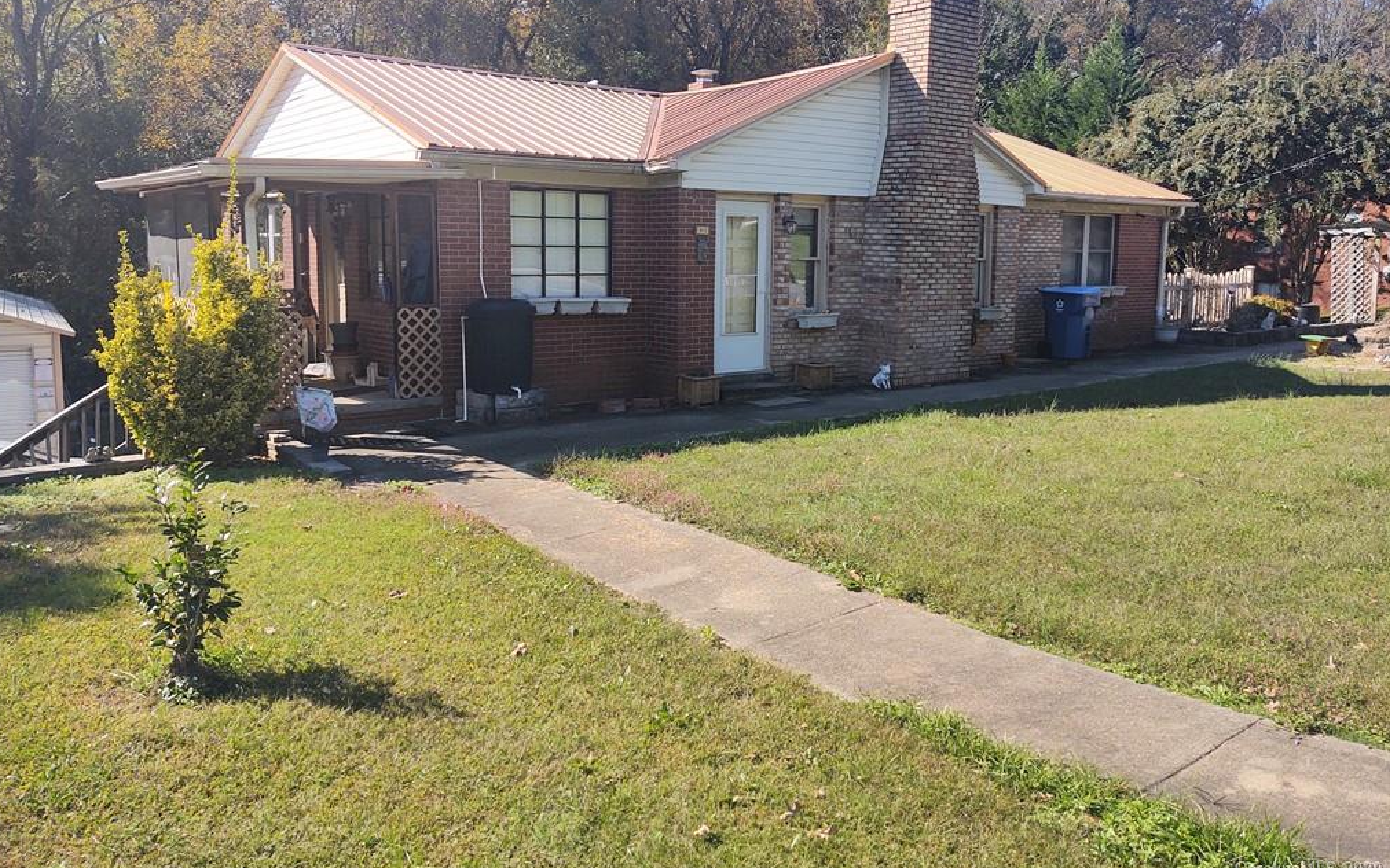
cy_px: 354
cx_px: 689
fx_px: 1099
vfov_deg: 43.0
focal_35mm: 29
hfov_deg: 64.6
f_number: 1.7
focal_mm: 4.75
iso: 100
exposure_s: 1/2432
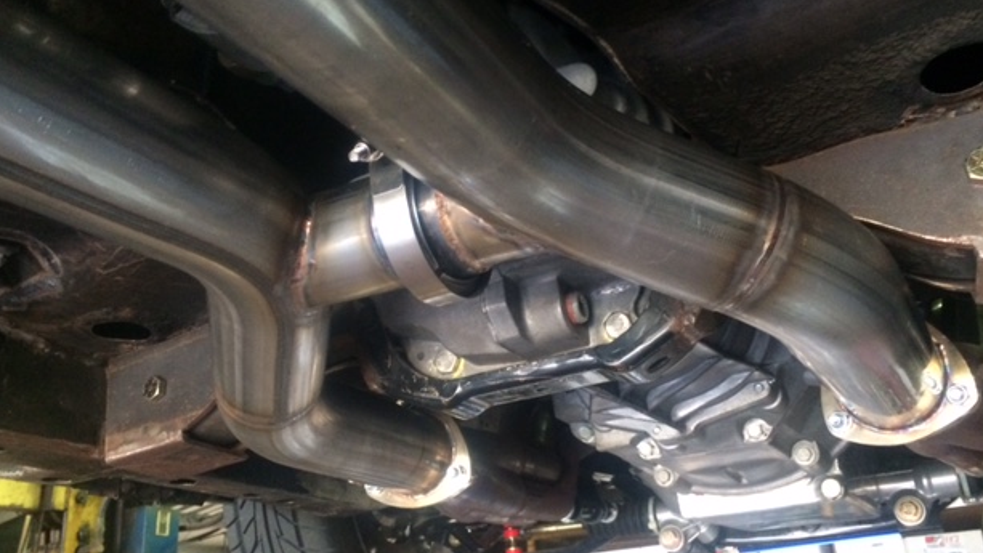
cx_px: 500
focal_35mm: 33
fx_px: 860
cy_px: 301
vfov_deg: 35.6
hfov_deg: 59.5
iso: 320
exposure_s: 1/30
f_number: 2.2
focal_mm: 4.15
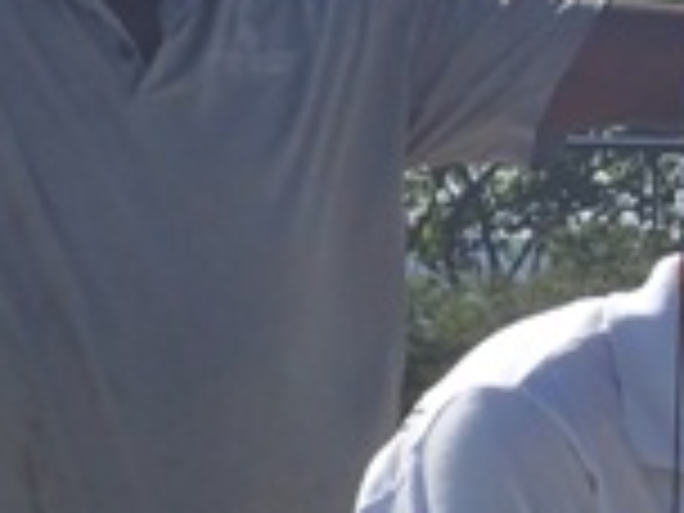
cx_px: 526
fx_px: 7568
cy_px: 220
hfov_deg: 5.2
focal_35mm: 383
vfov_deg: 3.9
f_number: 6.3
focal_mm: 16.48
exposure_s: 1/1250
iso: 200
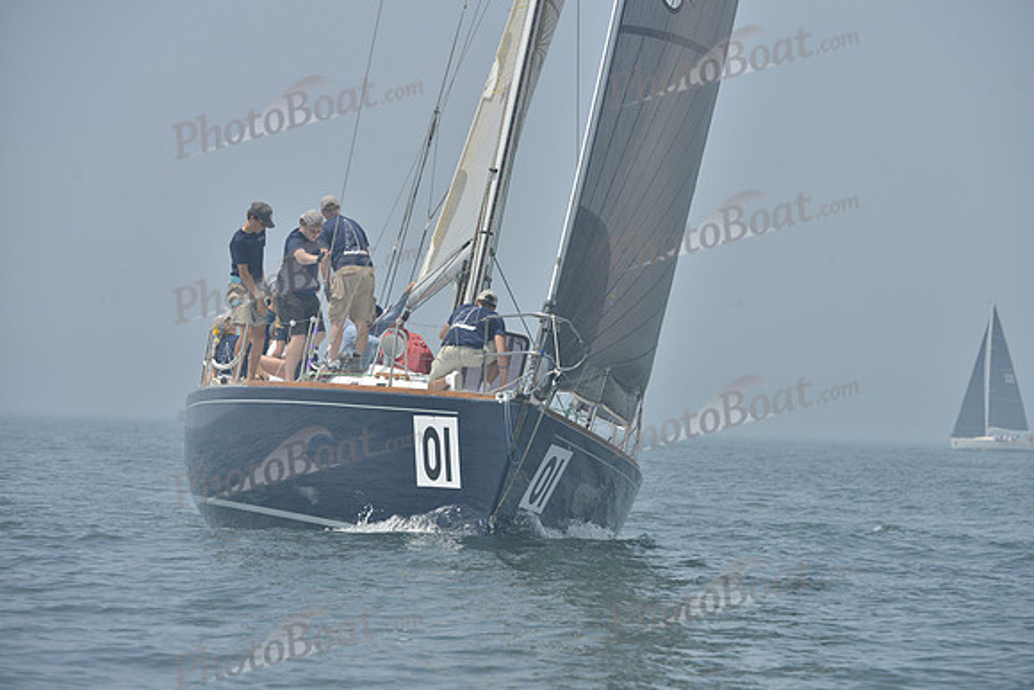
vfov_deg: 5.7
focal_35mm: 240
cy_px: 345
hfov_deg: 8.6
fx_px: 6895
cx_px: 517
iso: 280
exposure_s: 1/1000
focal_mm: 240
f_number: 8
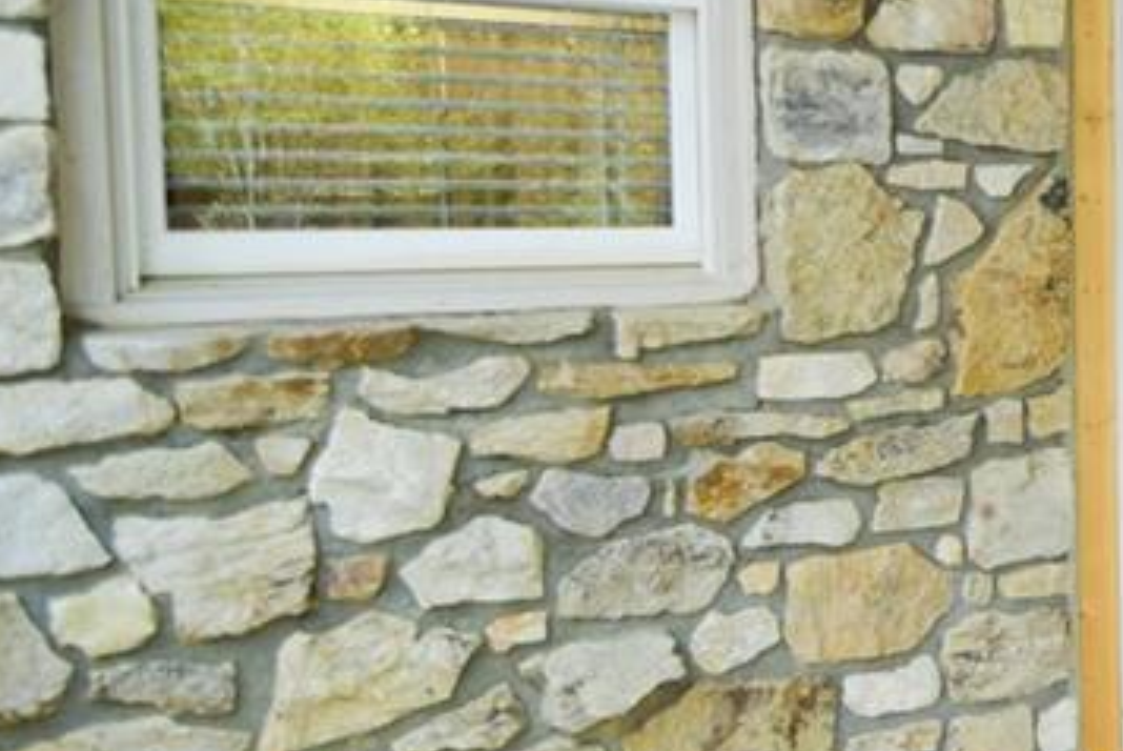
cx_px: 1580
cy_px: 260
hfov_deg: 30.1
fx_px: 1436
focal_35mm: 46
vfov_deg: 29.1
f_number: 3.5
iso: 200
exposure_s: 1/125
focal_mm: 16
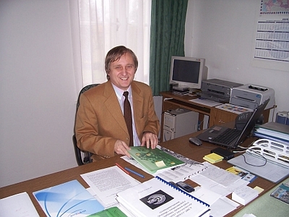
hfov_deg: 54.0
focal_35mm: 34
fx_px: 284
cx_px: 144
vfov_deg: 41.8
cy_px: 108
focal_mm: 5.6
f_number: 2.7
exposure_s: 1/60
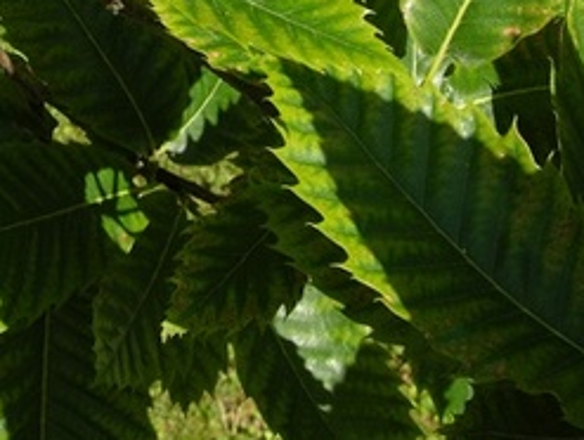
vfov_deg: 4.8
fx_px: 5204
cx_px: 28
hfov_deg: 6.4
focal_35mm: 308
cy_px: -59
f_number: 5.4
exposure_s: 1/196
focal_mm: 12.7
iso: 50
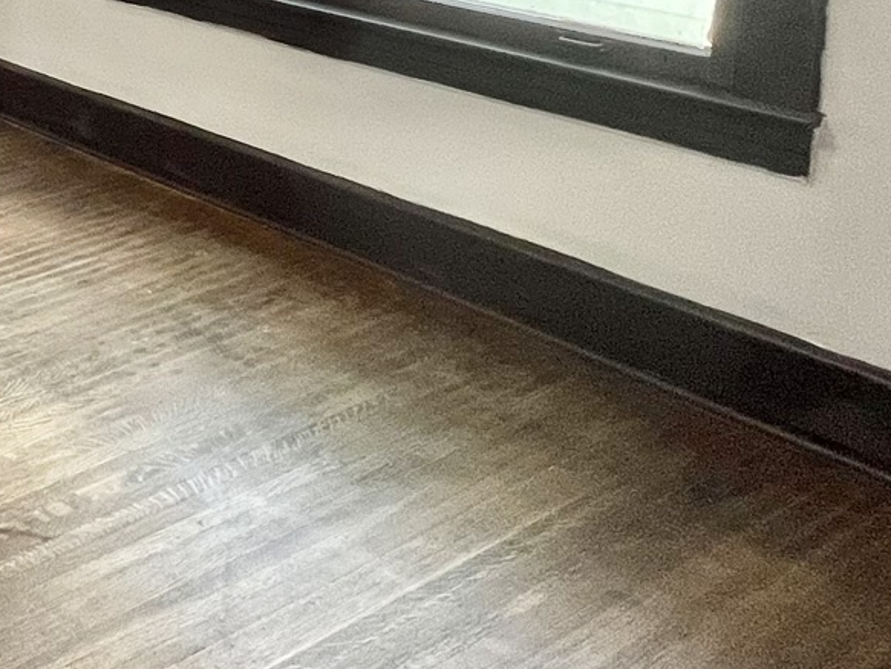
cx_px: -413
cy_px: -147
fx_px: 1159
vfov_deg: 27.9
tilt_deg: -7.9
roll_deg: +2.5
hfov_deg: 28.8
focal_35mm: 45
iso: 125
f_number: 1.8
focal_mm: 1.57
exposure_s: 1/30
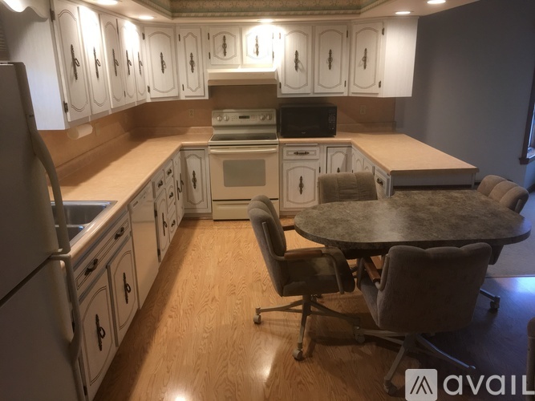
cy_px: 200
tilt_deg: -17.6
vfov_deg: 48.2
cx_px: 268
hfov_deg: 61.7
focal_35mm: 29
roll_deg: +1.4
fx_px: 448
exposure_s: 1/30
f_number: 2.2
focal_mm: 4.15
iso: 80
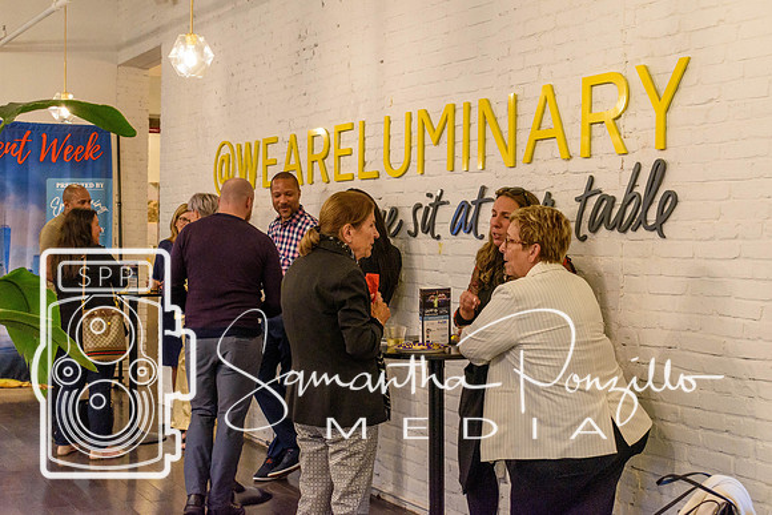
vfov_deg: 26.9
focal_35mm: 50
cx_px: 386
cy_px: 258
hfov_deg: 39.5
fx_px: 1075
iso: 1250
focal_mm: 32
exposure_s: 1/60
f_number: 4.5
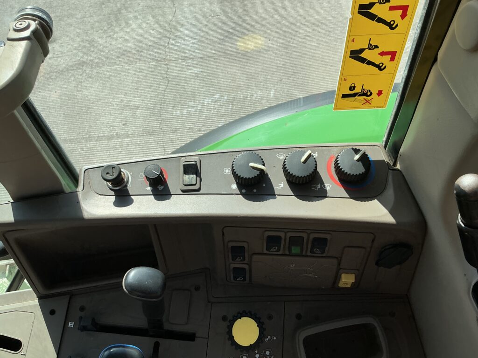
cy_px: 179
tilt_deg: -49.6
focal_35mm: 28
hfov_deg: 63.4
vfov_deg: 49.7
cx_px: 239
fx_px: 387
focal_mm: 3
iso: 25
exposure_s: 1/997
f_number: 1.8
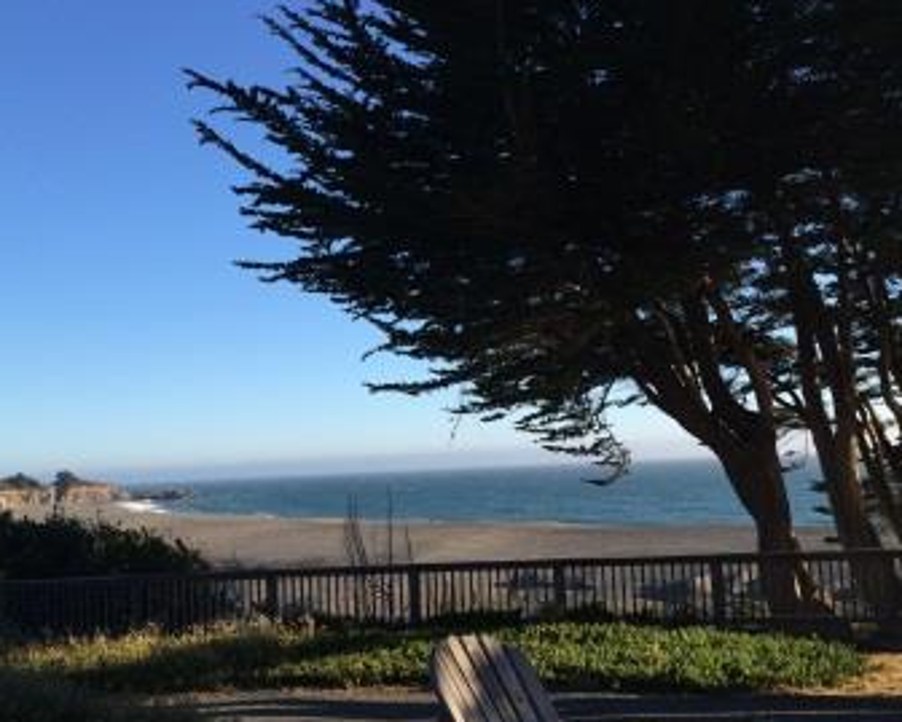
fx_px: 1041
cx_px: 451
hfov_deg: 46.8
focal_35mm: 39
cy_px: 386
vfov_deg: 38.2
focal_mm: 4.12
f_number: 2.2
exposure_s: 1/1282
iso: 32
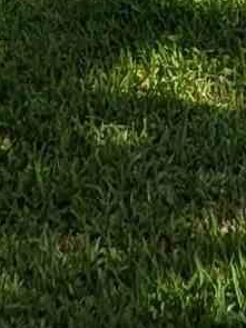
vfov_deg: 8.3
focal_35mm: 146
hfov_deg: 10.1
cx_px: 264
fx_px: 1384
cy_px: -940
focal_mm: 1.85
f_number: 2.2
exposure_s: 1/1852
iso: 48
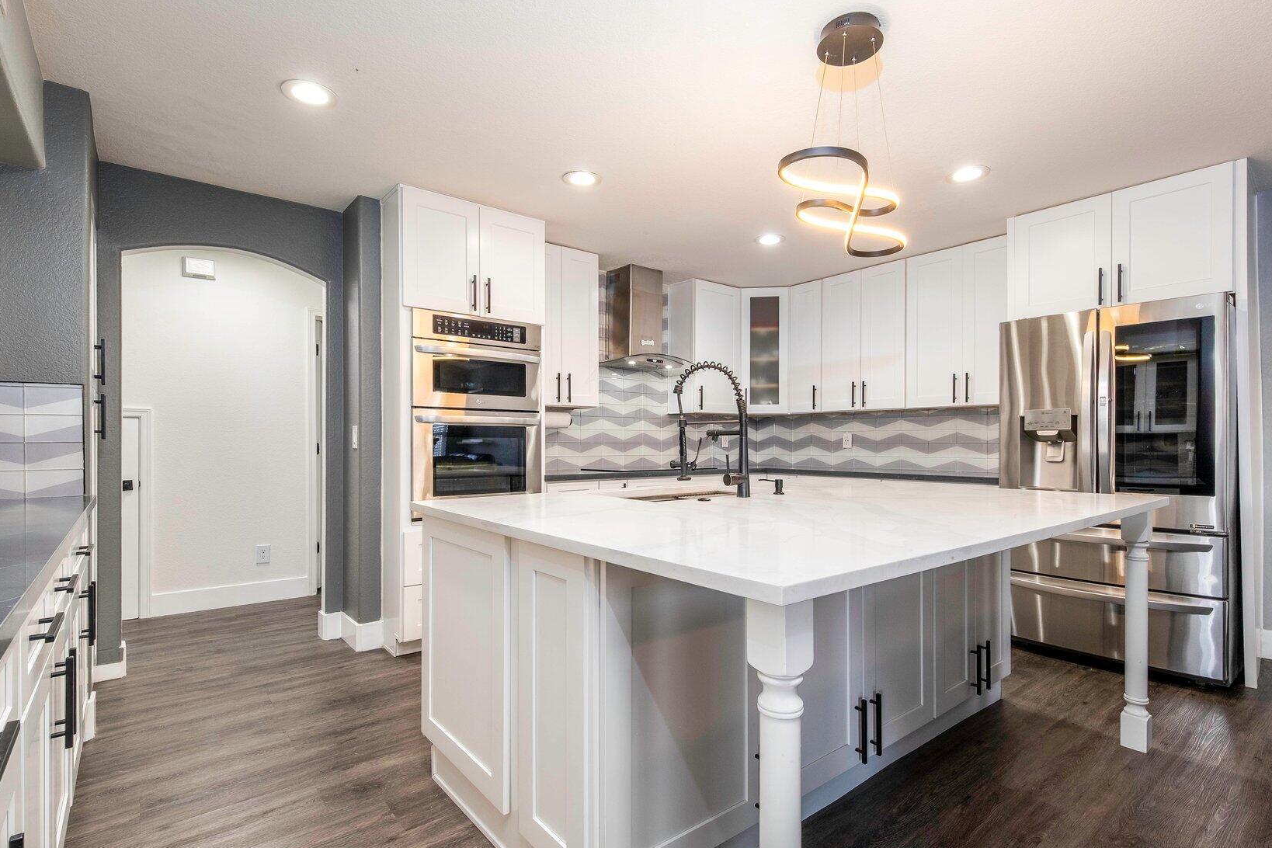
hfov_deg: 99.9
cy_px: 515
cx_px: 557
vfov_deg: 76.3
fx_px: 530
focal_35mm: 15
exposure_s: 1/8
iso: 200
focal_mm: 8
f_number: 6.4
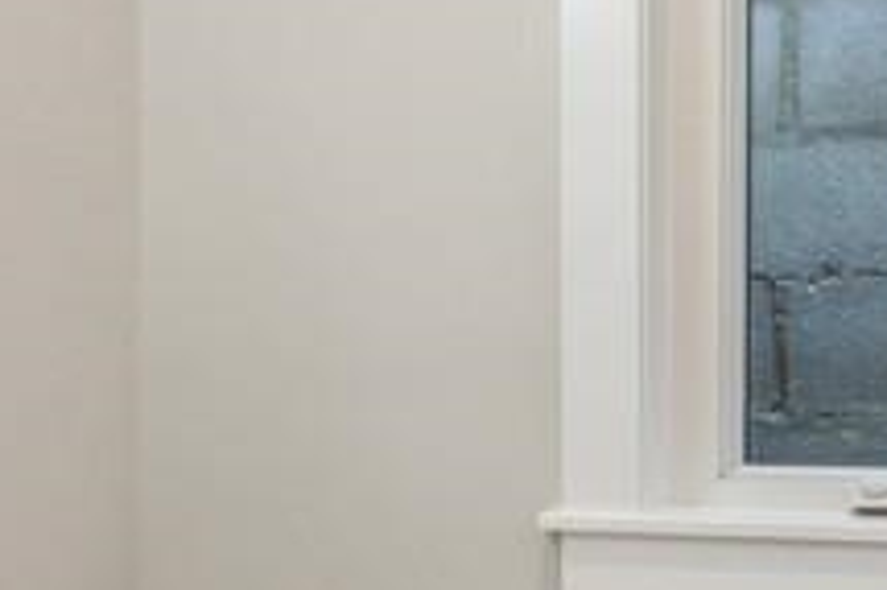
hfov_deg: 30.0
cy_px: 429
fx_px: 1649
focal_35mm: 67
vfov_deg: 20.2
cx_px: 351
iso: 400
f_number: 18
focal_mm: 16
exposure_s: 1/2.5
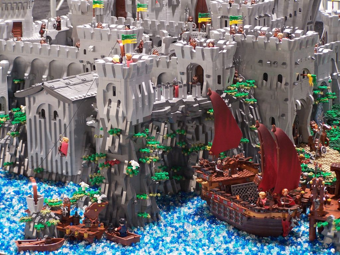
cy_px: 128
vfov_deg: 12.7
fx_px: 1149
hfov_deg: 16.8
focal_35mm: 117
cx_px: 170
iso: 80
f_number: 3.2
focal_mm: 19.4
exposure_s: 1/2
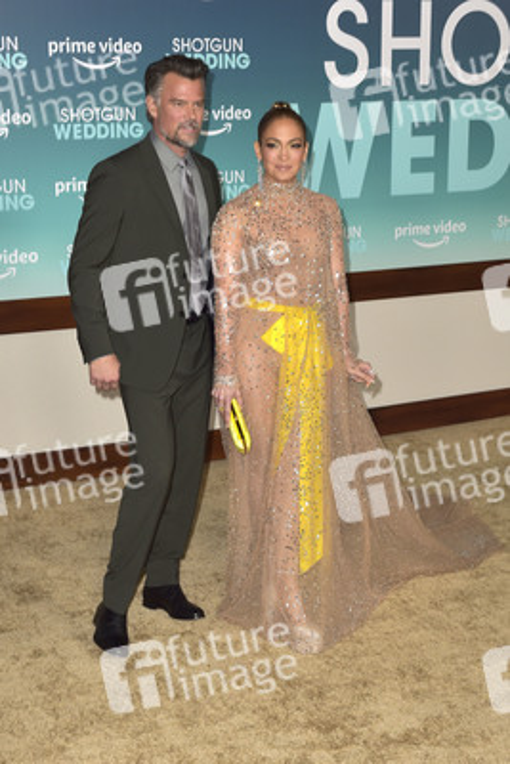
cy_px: 382
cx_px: 255
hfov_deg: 28.1
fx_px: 1019
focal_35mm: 48
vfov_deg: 41.1
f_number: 6.3
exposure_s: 1/250
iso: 400
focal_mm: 48
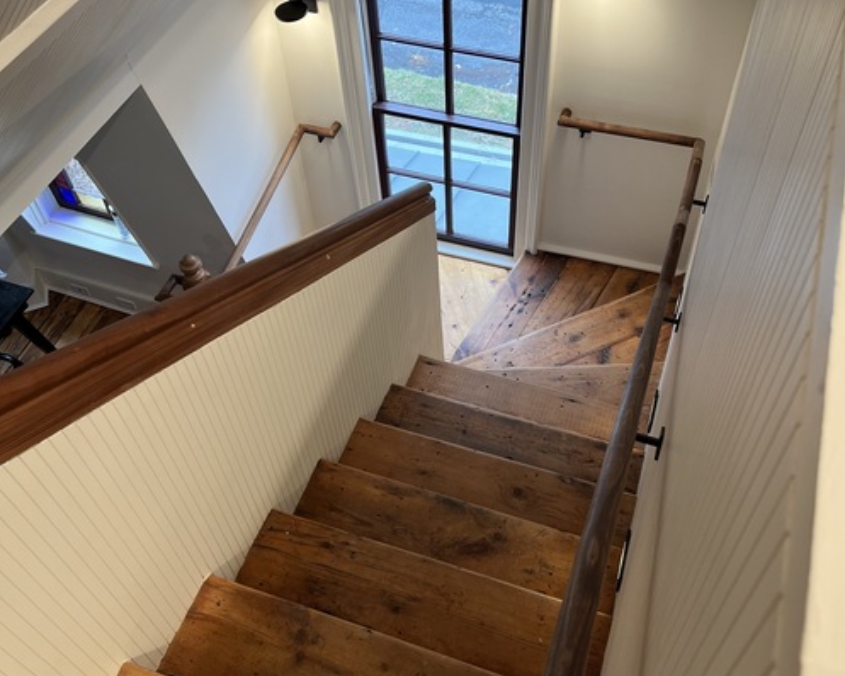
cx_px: 422
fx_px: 851
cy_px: 299
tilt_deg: -49.7
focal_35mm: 34
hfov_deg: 52.8
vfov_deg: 43.3
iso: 80
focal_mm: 5.1
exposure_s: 1/60
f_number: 1.6
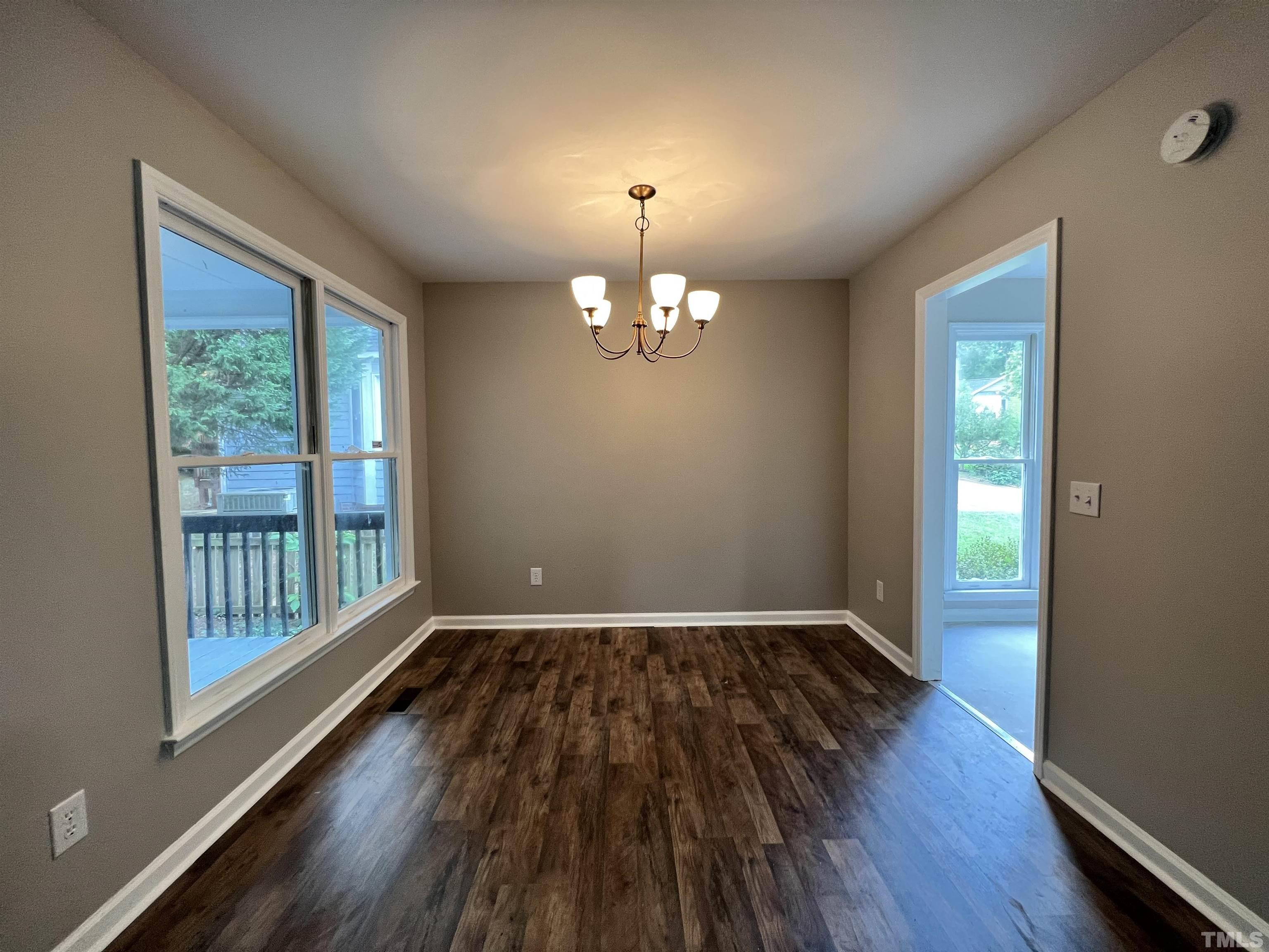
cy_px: 476
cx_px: 634
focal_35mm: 13
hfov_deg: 106.2
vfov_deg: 89.9
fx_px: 477
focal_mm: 1.57
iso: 200
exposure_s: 1/60
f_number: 1.8
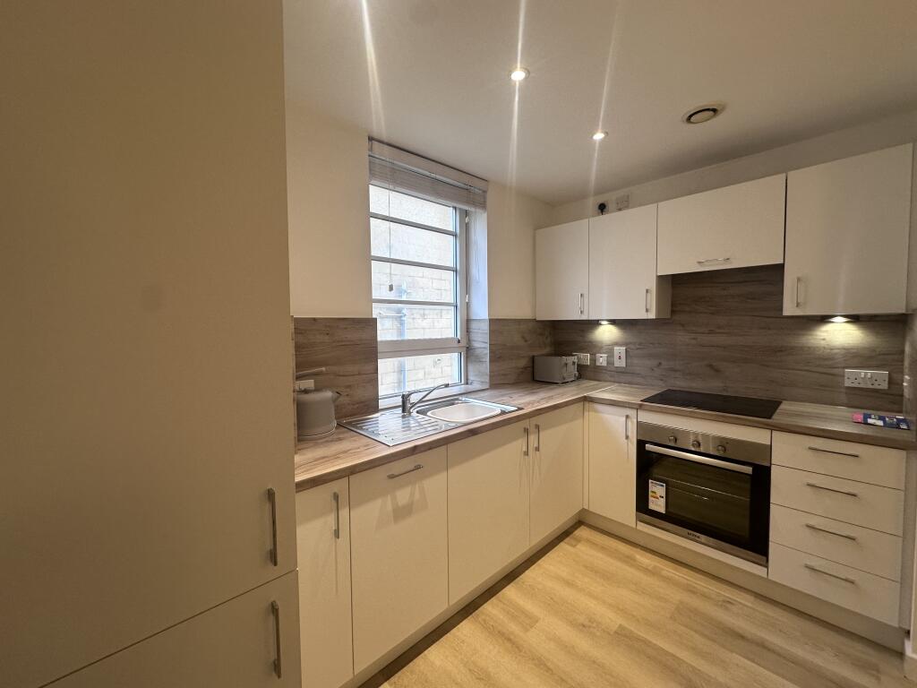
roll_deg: +0.2
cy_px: 344
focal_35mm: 14
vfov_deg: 85.7
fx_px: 371
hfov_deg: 102.1
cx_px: 458
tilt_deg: -2.5
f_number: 2.2
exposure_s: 1/100
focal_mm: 2.22
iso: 100
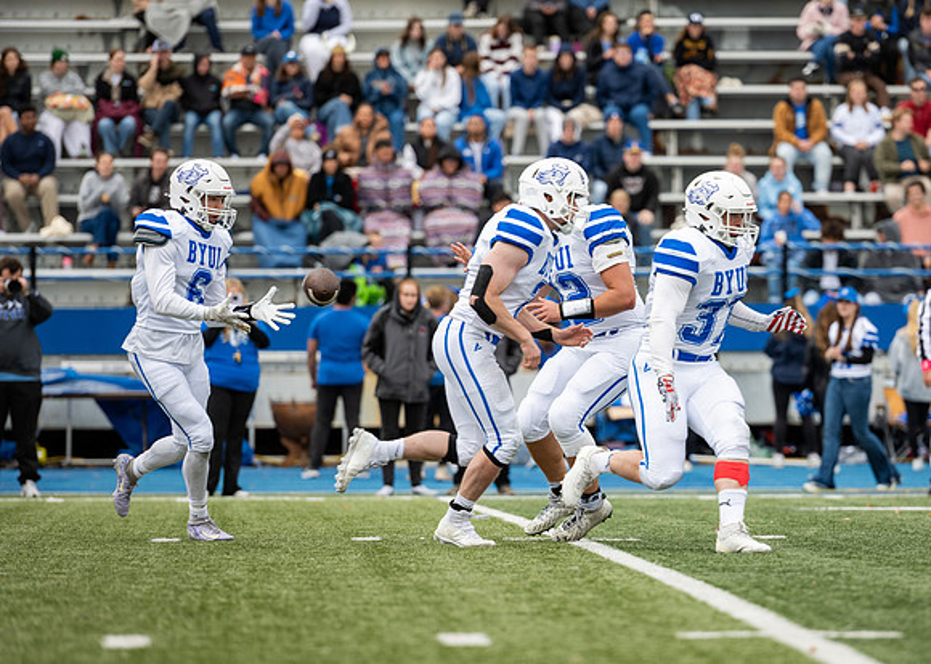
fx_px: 6955
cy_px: 352
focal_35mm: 263
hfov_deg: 7.7
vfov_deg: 5.5
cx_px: 613
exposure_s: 1/1000
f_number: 2.8
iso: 125
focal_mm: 200
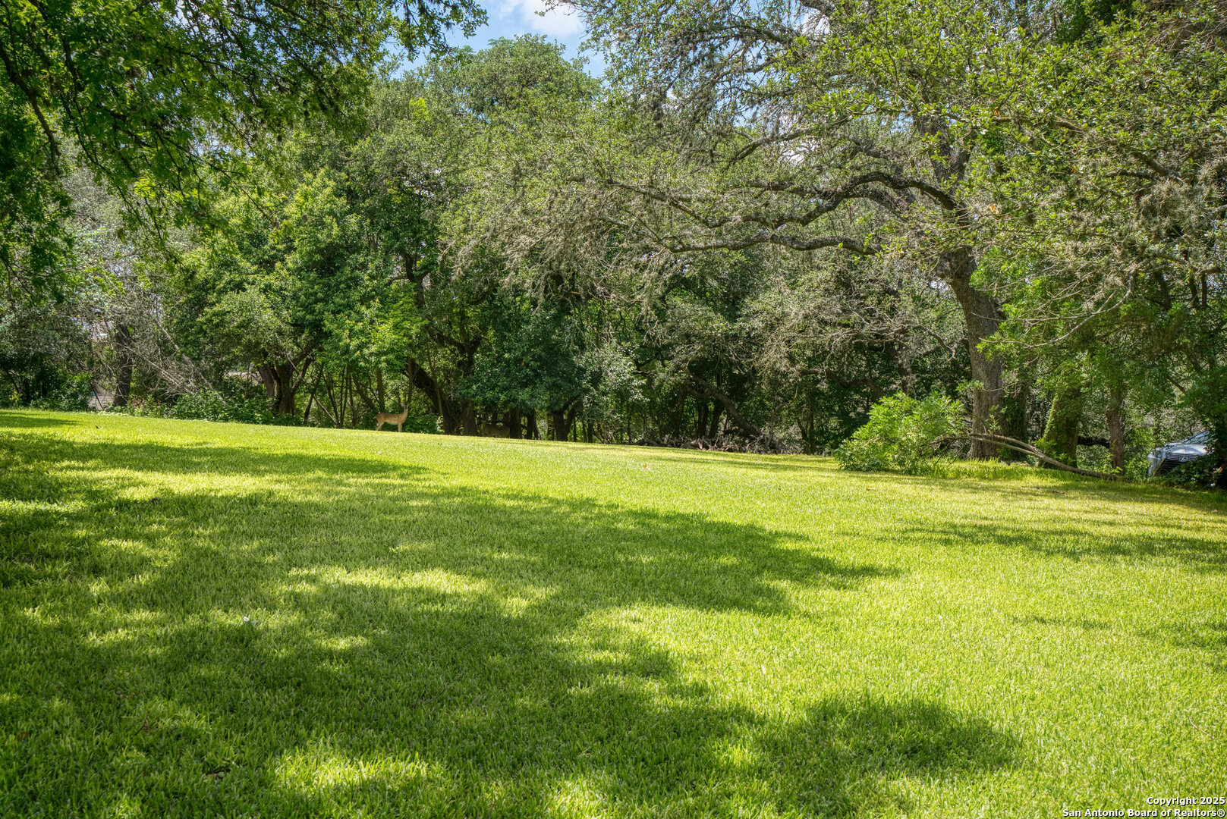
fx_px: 1194
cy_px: 410
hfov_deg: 54.4
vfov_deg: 37.9
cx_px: 614
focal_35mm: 35
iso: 100
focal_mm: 35
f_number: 11
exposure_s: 1/8
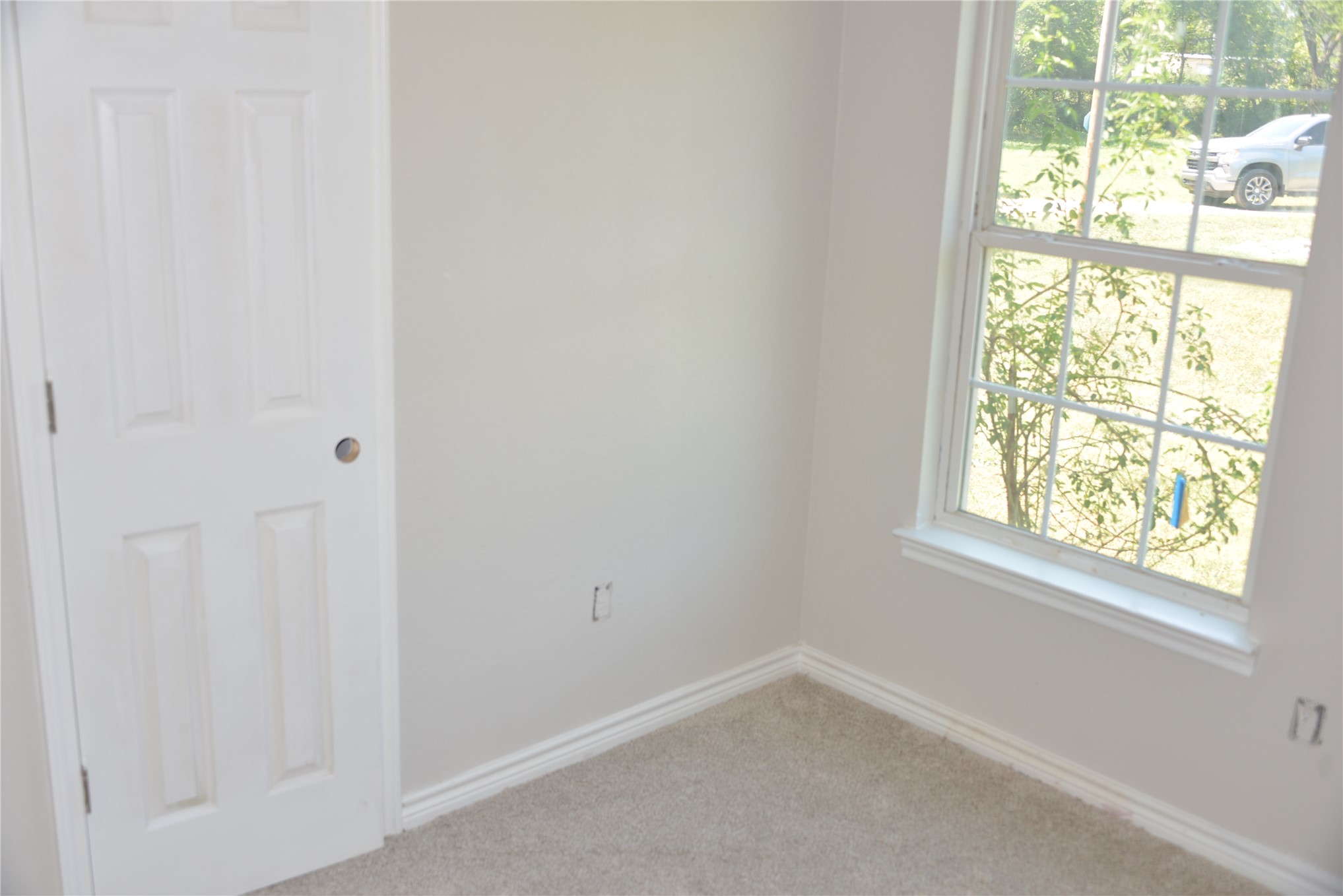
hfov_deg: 54.4
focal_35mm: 35
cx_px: 672
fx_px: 1306
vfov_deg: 37.9
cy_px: 448
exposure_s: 1/200
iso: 320
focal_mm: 35
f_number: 3.8
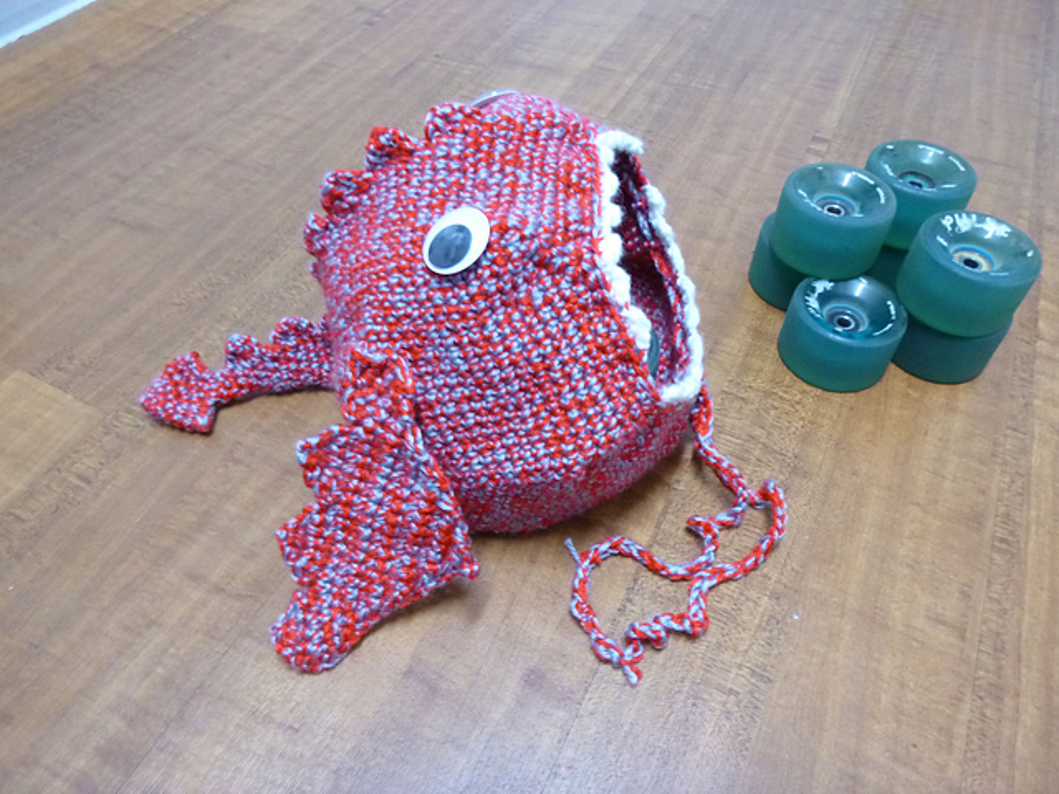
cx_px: 530
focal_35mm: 25
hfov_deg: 69.4
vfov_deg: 54.9
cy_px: 397
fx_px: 765
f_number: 3.9
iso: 400
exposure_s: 1/4
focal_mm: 4.5
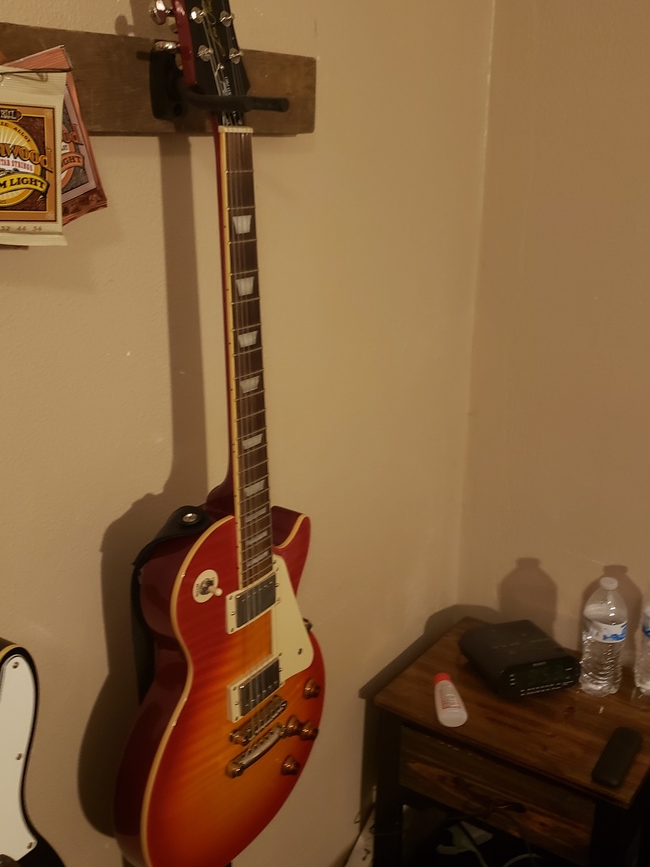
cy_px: 420
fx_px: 902
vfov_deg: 51.4
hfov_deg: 39.6
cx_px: 315
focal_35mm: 36
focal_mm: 4.3
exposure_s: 1/10
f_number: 1.5
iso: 320
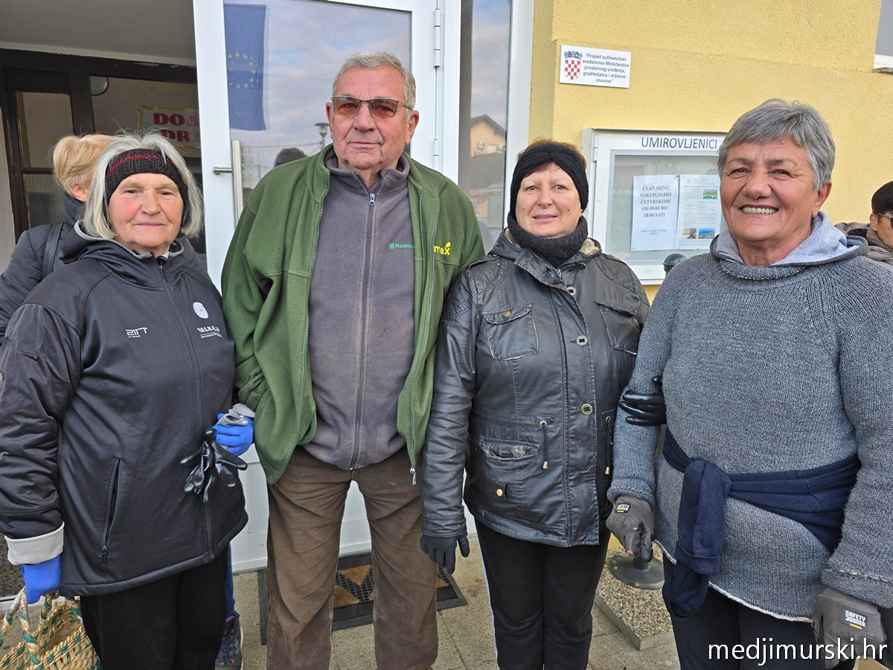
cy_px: 335
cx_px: 446
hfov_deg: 73.9
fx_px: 593
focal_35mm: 23
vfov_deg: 58.9
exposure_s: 1/180
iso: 50
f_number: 1.7
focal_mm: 6.3
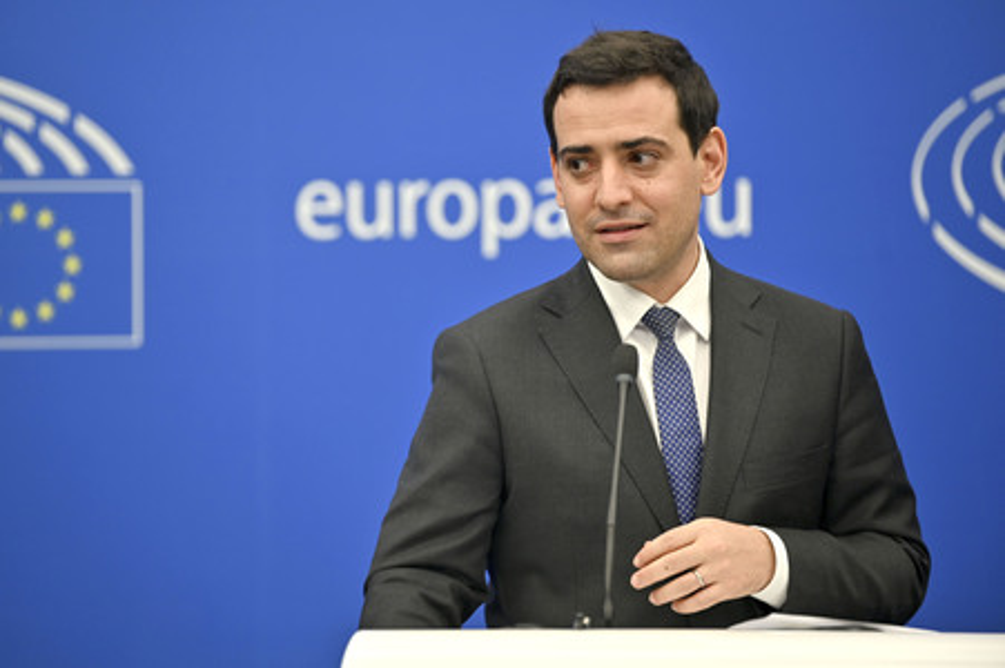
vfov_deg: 8.1
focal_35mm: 170
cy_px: 334
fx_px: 4742
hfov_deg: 12.1
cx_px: 502
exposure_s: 1/100
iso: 400
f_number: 2.8
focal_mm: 170
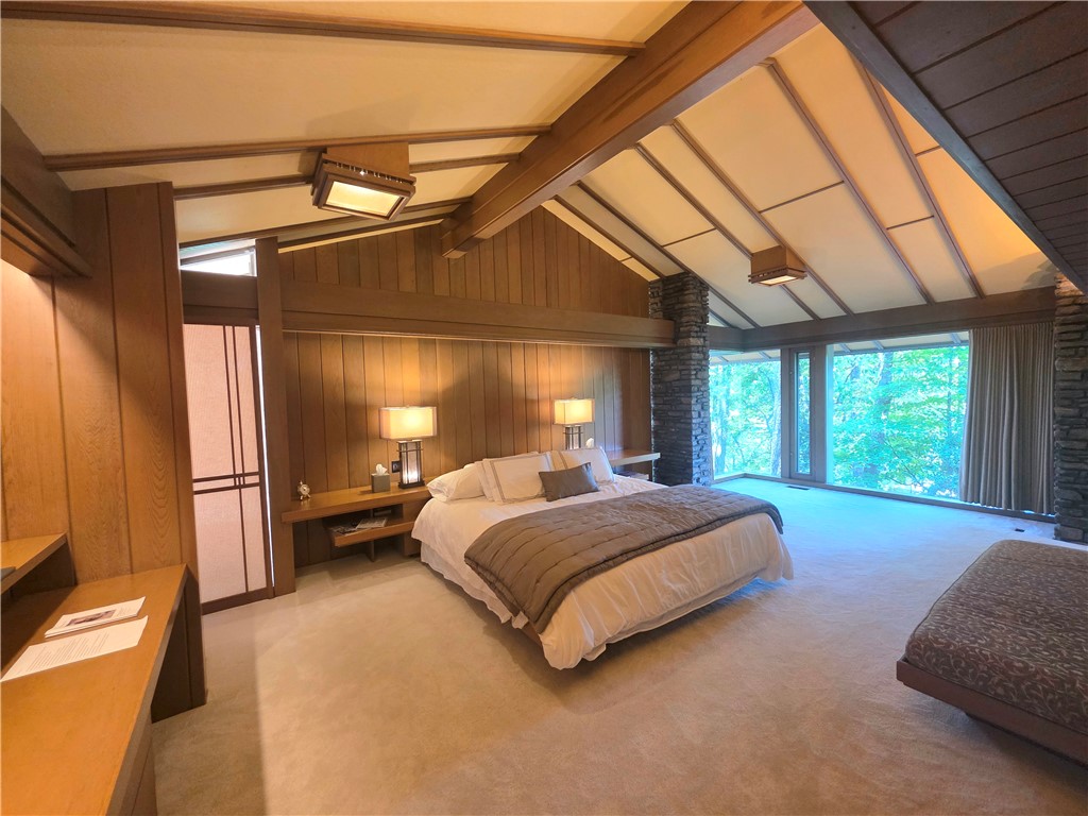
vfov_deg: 89.9
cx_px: 544
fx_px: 409
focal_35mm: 13
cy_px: 408
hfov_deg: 106.2
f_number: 1.9
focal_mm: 2.2
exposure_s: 1/60.2
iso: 320
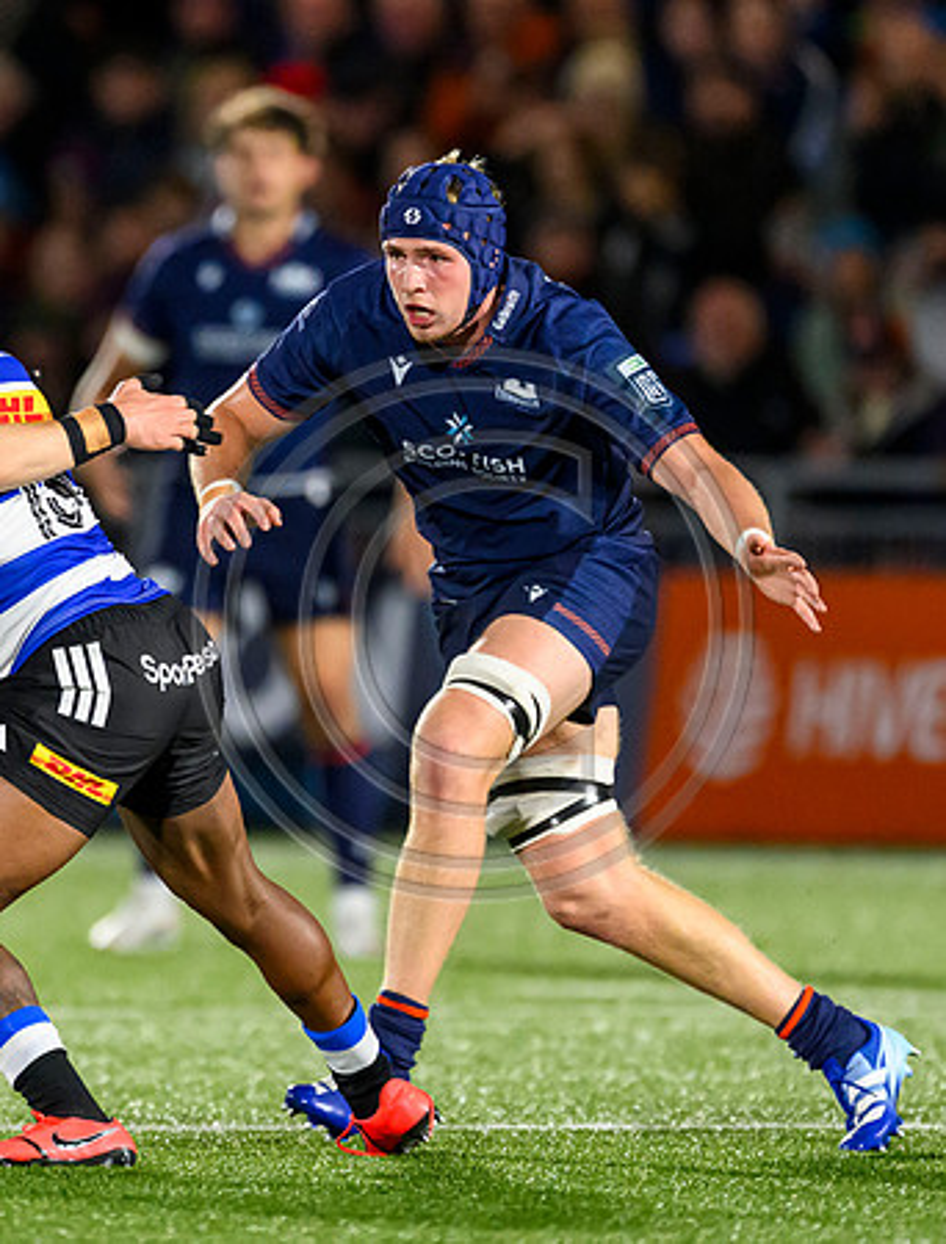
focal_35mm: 1136
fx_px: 41041
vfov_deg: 1.7
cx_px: 252
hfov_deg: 1.3
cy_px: 554
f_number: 4
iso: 6400
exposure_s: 1/1000
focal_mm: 560
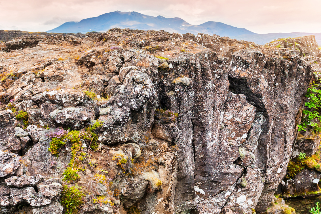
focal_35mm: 45
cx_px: 231
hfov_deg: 42.6
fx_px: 401
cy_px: 113
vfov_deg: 29.8
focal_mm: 24
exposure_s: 1/400
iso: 250
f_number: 5.6
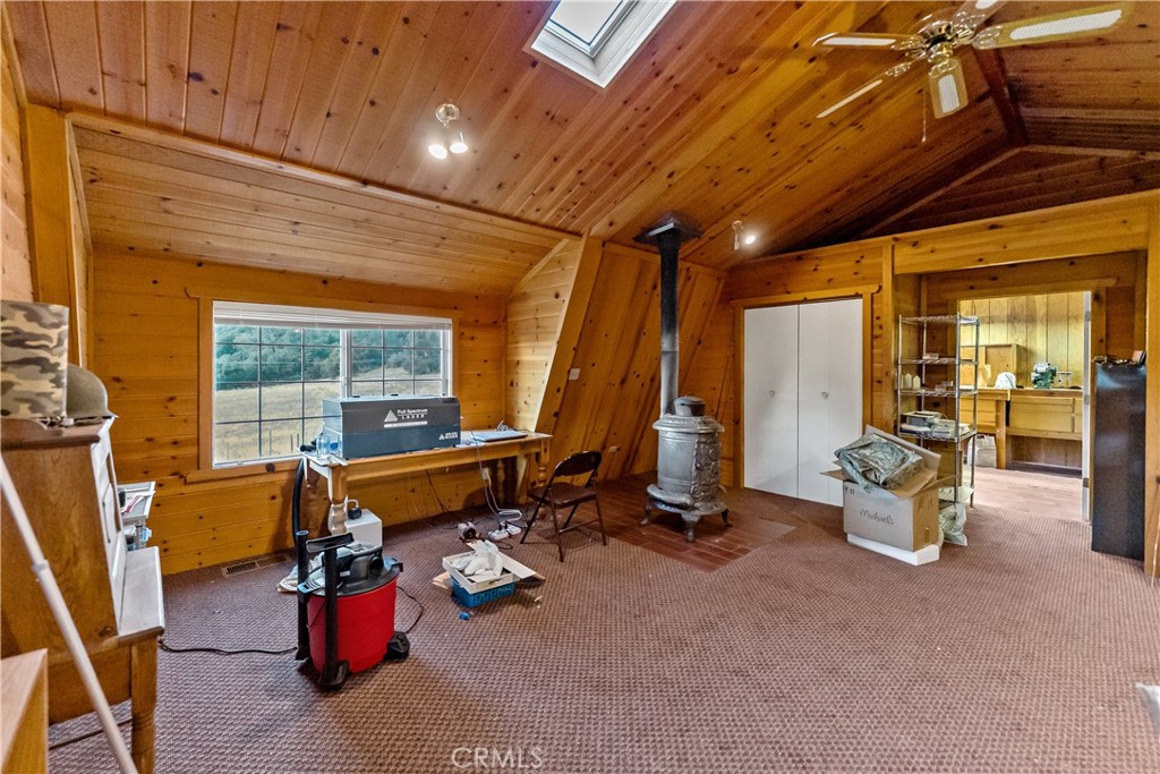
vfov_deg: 81.2
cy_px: 387
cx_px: 580
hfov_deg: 104.2
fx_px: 451
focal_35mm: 14
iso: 5000
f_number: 2.8
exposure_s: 1/160
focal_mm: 14
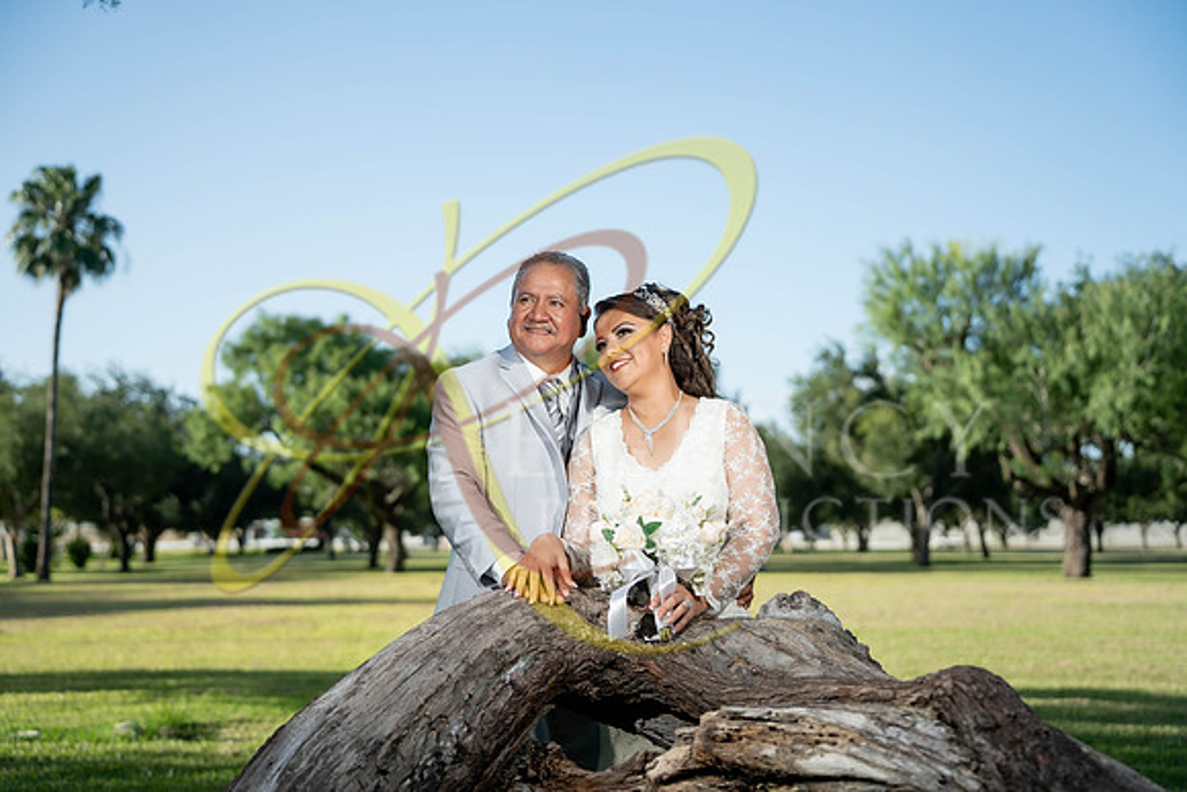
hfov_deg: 41.9
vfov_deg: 28.7
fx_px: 1550
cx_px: 594
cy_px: 396
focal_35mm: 47
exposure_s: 1/2000
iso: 160
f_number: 2.2
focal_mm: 47
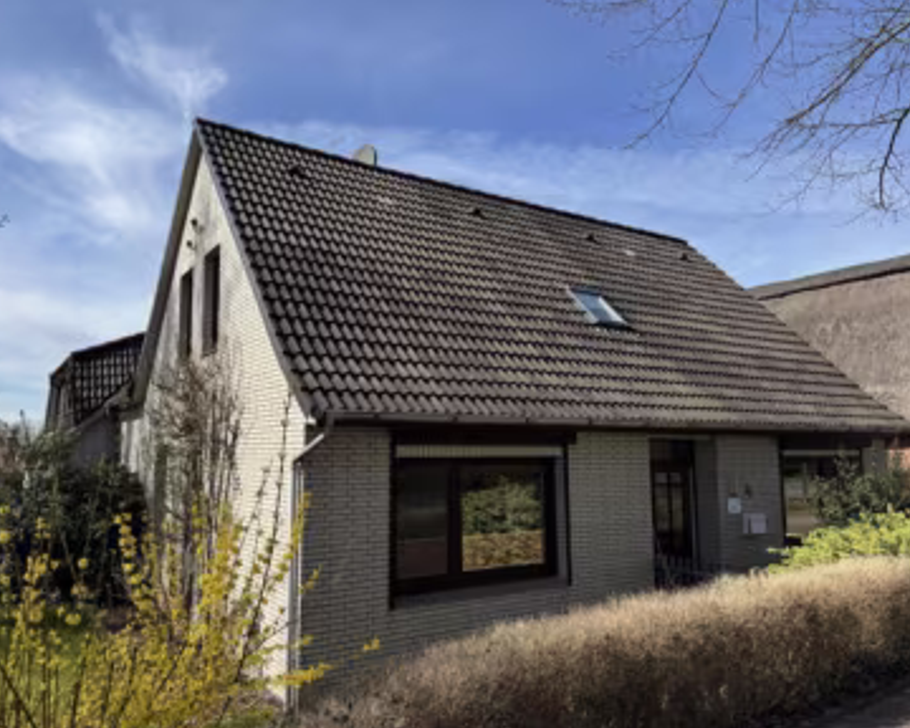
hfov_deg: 66.0
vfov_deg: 54.9
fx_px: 700
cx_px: 425
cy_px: 367
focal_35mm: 26
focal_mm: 6.76
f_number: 1.78
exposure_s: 1/4608
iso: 80
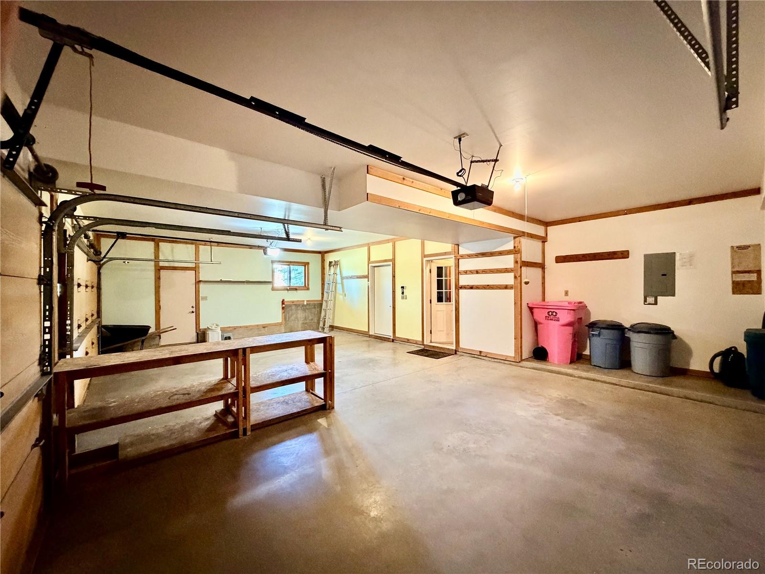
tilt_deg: +0.2
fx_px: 309
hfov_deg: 102.1
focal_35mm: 14
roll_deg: +0.6
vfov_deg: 85.7
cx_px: 382
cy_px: 287
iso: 1250
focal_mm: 2.22
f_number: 2.2
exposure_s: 1/60
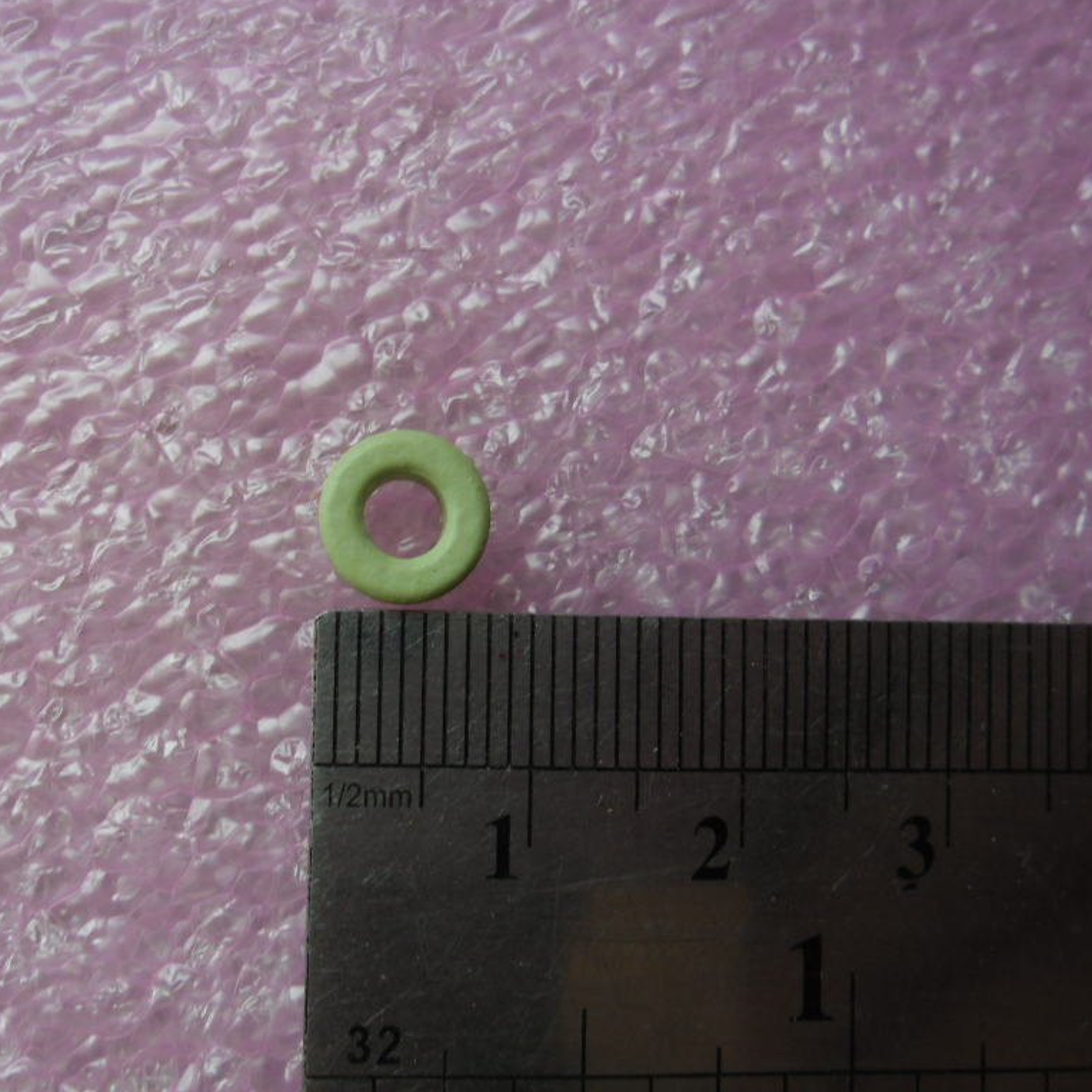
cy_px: 545
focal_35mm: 32
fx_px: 1142
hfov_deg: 50.7
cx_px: 419
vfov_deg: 51.1
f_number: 3.5
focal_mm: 4.9
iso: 100
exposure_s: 1/90
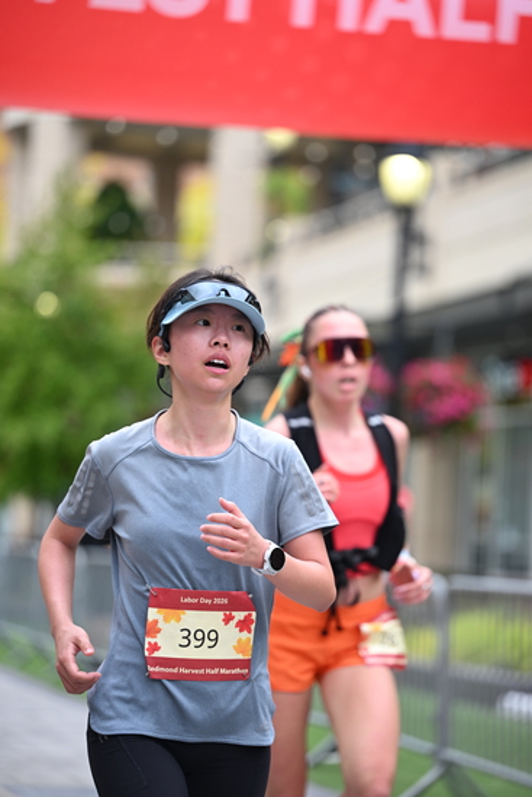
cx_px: 266
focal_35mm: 135
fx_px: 2990
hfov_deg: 10.2
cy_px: 398
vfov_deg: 15.2
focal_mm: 135
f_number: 2.8
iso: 640
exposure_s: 1/2000
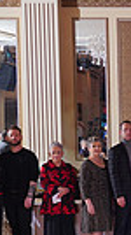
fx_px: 818
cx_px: 402
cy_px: 180
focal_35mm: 132
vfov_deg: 16.2
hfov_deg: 7.8
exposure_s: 1/200
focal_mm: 29
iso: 1600
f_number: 6.3
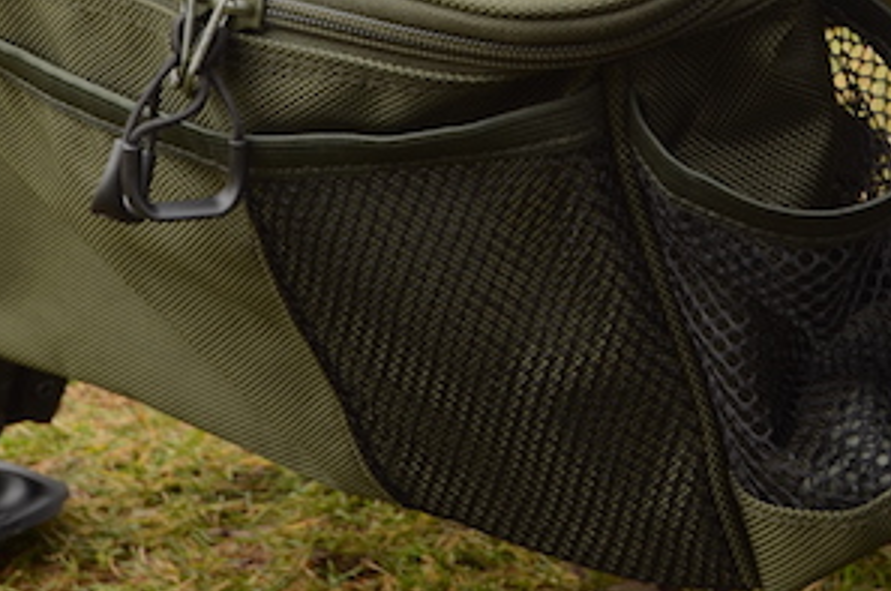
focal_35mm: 97
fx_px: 2397
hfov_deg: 20.7
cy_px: -48
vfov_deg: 13.8
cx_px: 750
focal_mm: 24
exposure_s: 1/80
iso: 250
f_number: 9
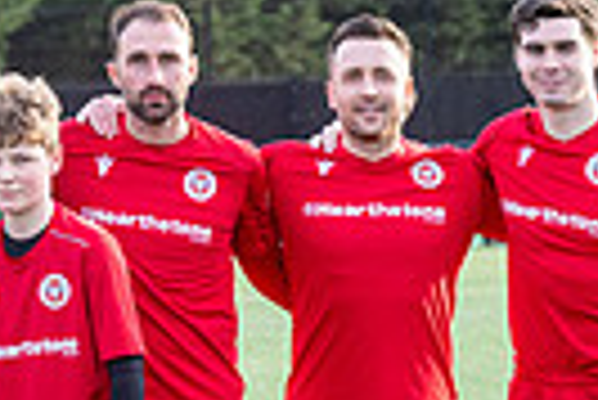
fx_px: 7649
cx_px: -391
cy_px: 430
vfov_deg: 3.0
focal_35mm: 460
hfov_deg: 4.4
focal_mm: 98
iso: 800
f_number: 4
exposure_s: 1/1000
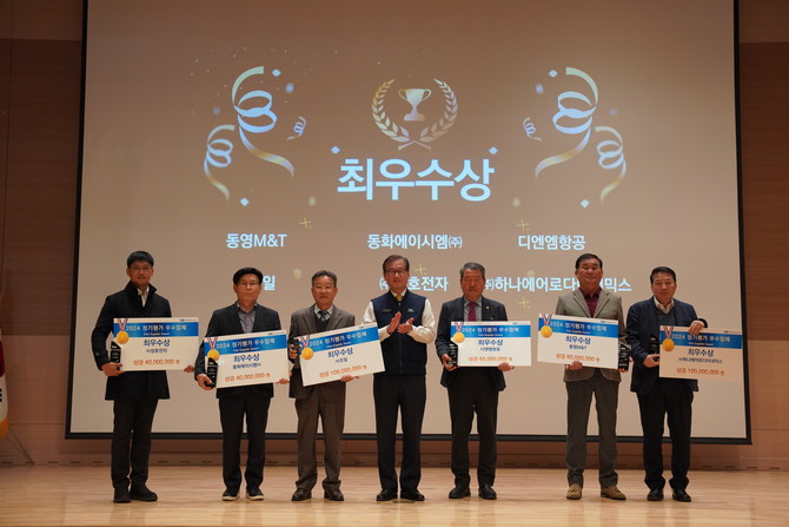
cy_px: 264
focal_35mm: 48
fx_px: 1052
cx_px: 394
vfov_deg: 28.1
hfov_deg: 41.1
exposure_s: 1/160
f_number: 4
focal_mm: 48
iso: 1600
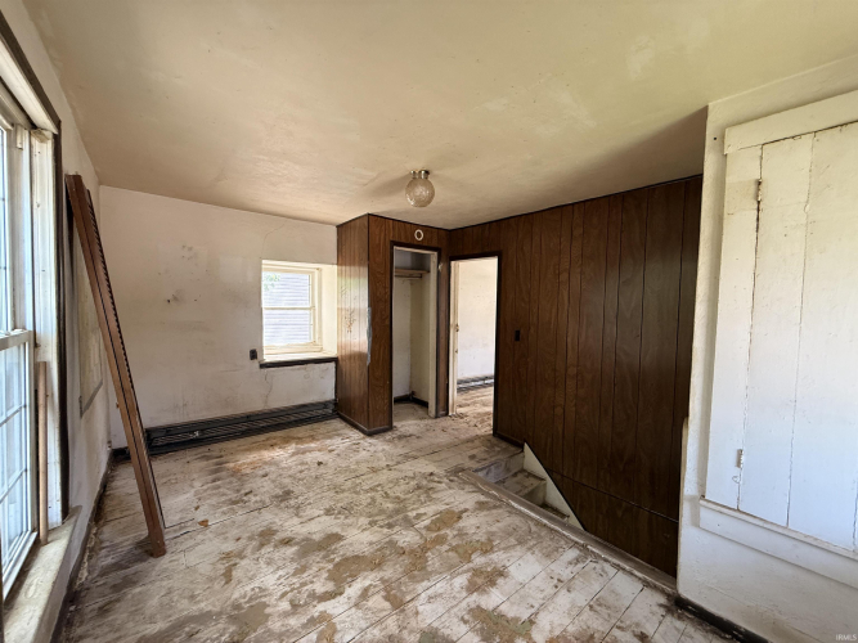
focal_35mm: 14
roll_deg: -1.3
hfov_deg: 102.1
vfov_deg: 85.7
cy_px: 322
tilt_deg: -2.3
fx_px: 347
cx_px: 429
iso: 400
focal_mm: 2.22
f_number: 2.2
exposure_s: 1/99
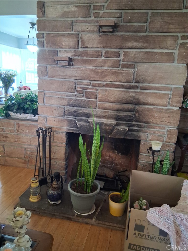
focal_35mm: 26
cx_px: 94
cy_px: 126
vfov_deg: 67.3
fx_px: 188
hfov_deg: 53.1
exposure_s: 1/25
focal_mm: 3.98
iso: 1000
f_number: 1.8
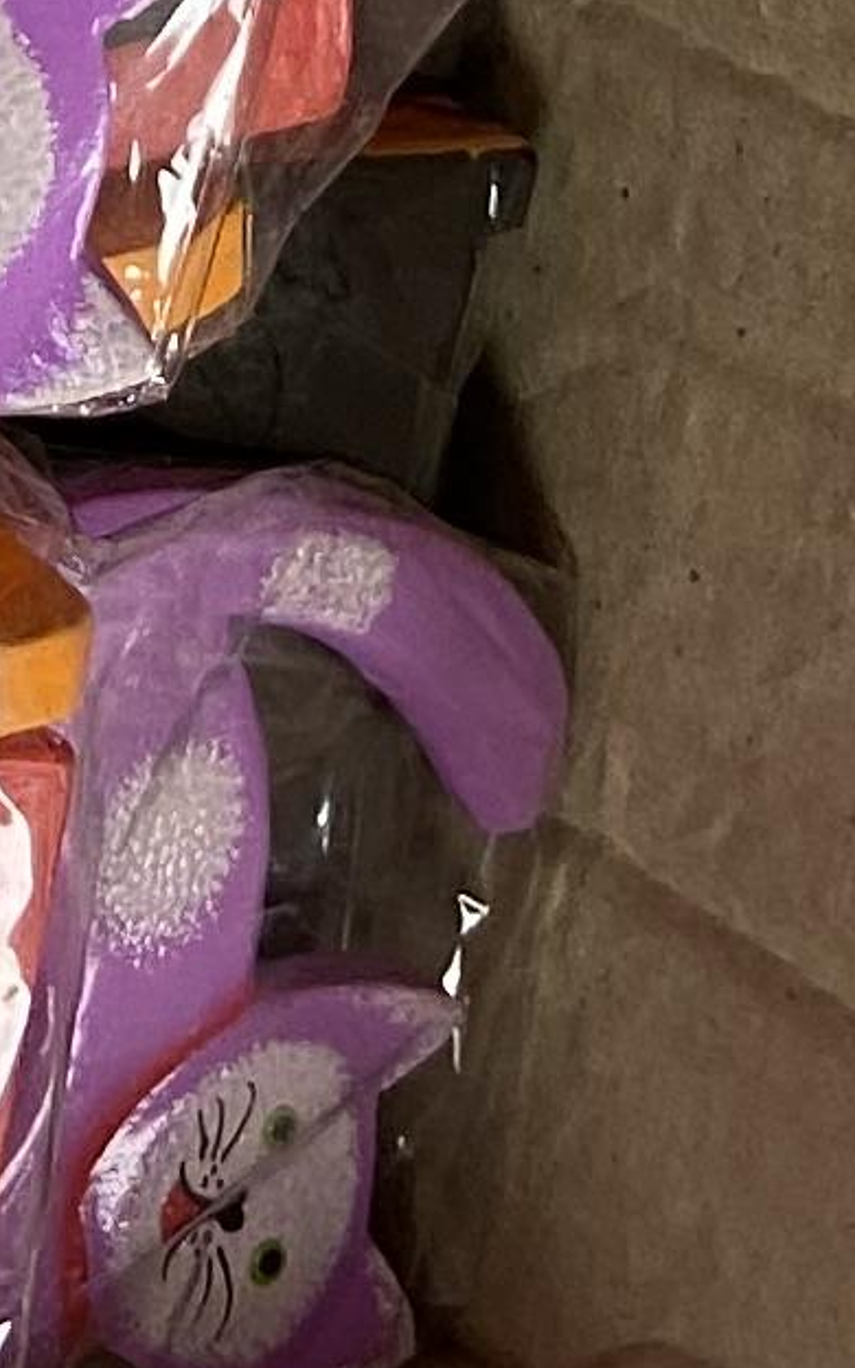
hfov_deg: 7.3
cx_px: -127
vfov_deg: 10.1
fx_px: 6636
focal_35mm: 178
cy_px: -2013
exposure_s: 1/50
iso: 64
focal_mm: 4.25
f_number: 1.8
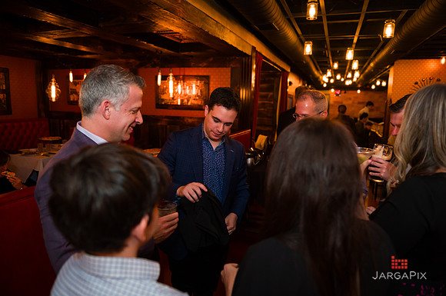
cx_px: 223
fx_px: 301
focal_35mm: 24
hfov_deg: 73.0
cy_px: 148
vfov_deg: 52.3
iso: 1600
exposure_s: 1/200
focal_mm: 24
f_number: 3.2
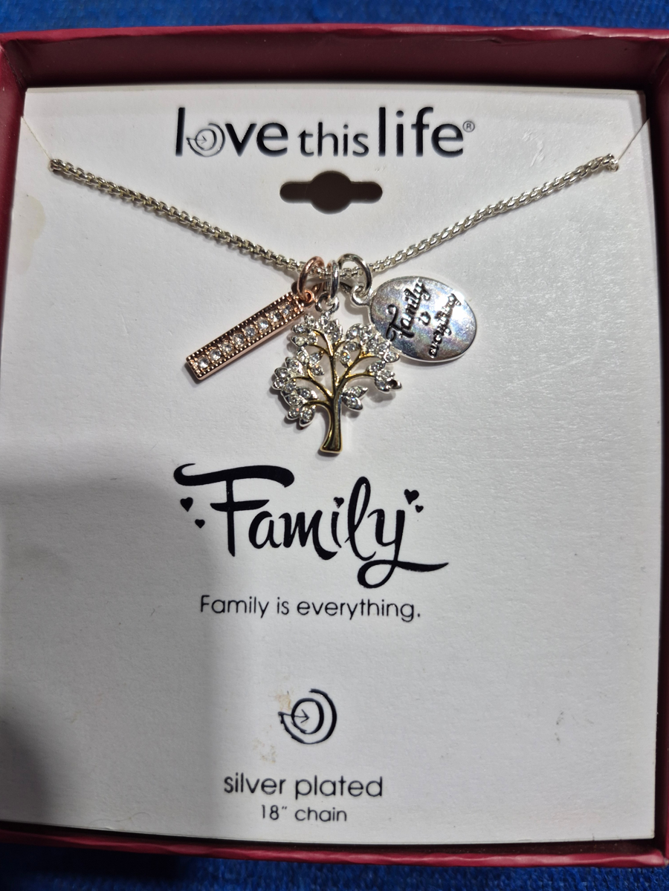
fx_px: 593
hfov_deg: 58.9
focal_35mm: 23
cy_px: 446
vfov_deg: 73.9
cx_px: 334
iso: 64
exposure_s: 1/120
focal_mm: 5.4
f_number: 1.8
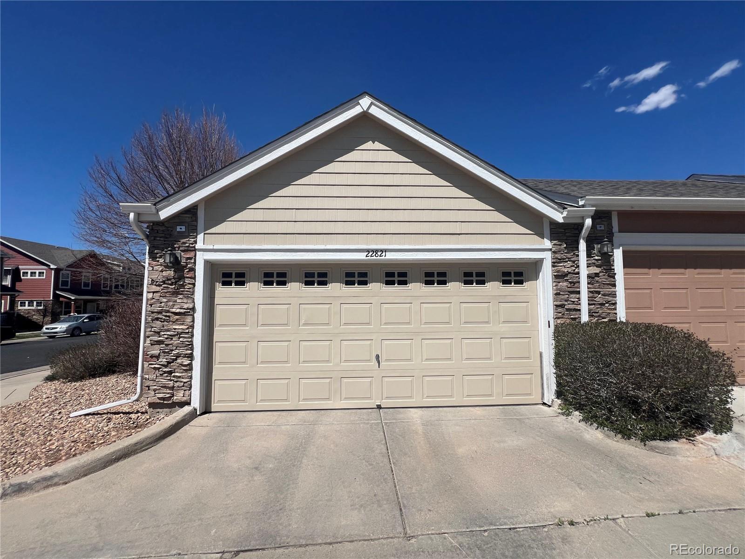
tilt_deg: +4.8
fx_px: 280
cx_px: 372
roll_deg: +0.0
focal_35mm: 13
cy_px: 280
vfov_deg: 89.9
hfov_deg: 106.2
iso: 40
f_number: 1.8
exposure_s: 1/3922
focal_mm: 1.57
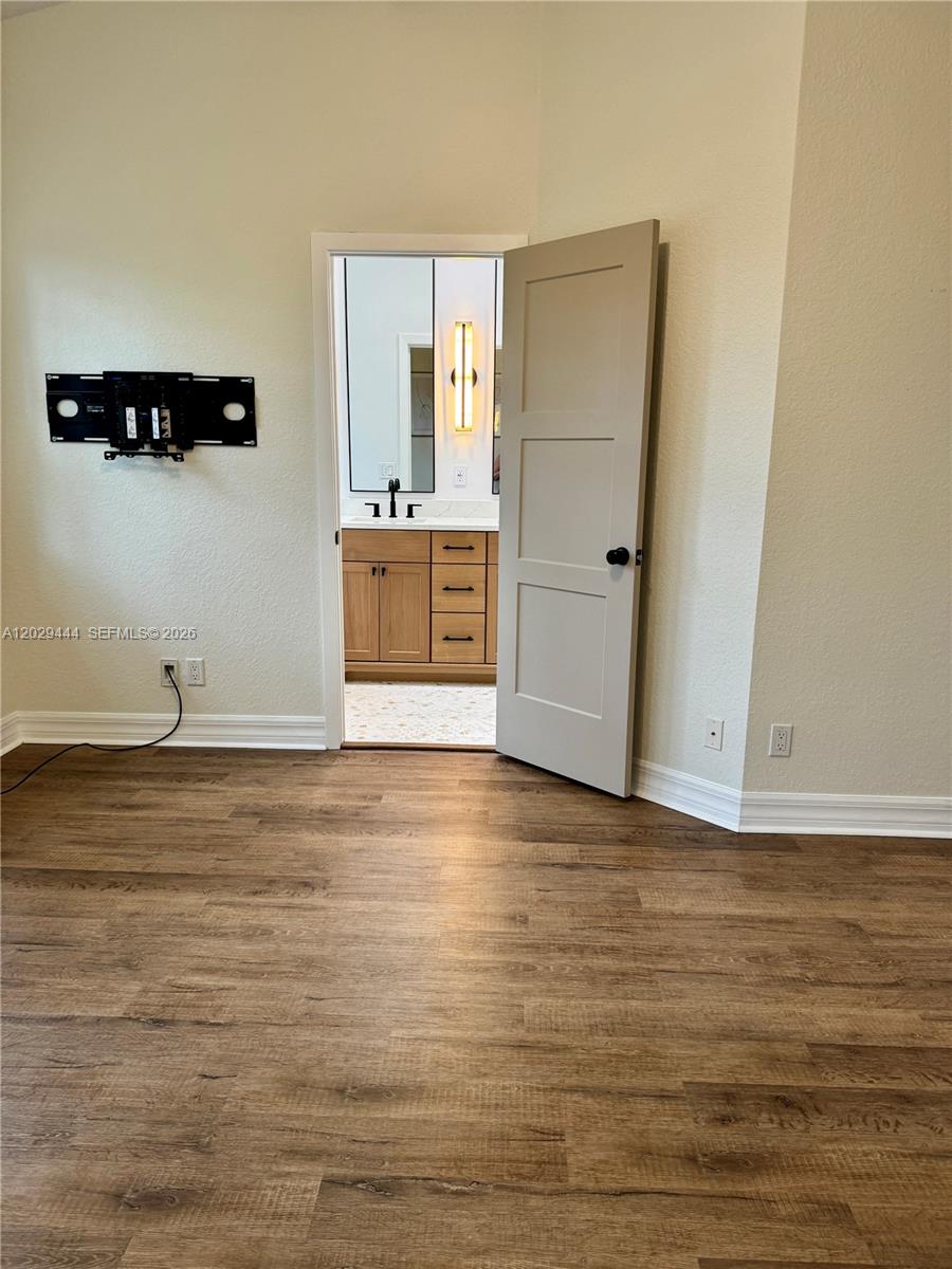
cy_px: 634
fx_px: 880
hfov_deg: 56.8
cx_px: 476
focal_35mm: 24
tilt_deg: -11.6
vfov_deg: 71.6
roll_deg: -0.8
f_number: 1.78
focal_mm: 6.86
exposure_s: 1/60
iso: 125
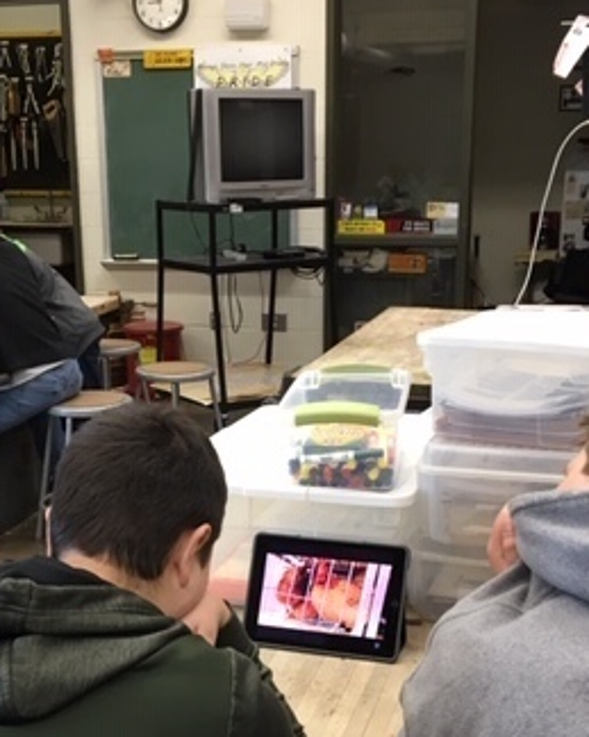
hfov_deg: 27.1
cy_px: 500
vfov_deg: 33.2
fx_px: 1221
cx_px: 257
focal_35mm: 56
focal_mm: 4.15
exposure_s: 1/30
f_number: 2.2
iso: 64
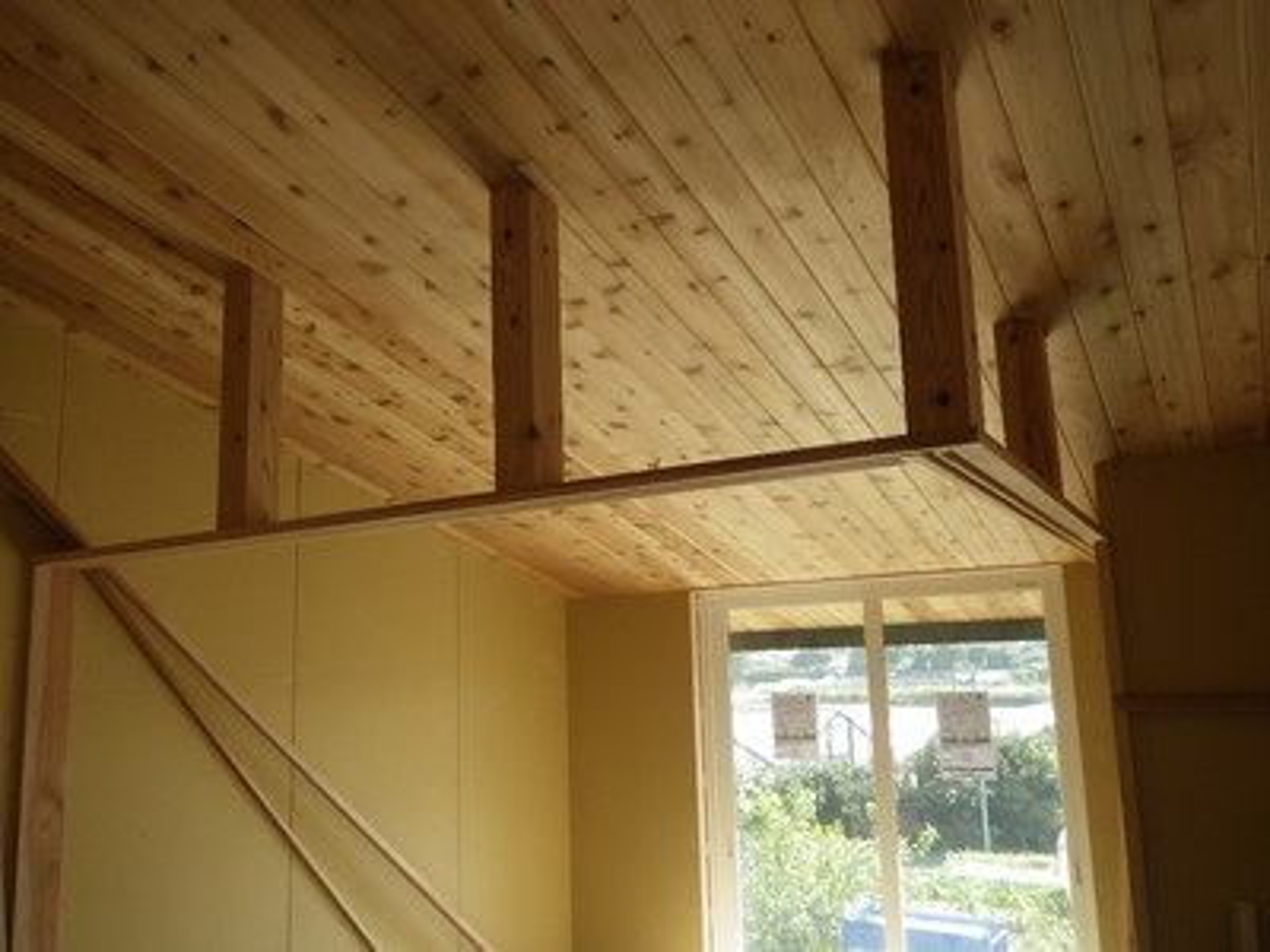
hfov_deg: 63.4
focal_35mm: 28
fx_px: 1027
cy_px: 476
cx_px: 635
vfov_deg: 49.7
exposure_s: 1/60
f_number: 3.5
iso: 80
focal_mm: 5
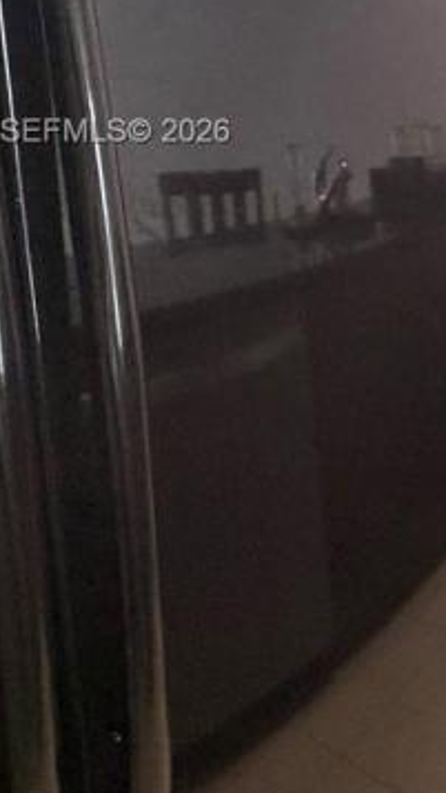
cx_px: 881
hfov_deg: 18.9
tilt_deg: -3.2
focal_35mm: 41
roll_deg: +1.3
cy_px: 133
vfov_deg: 46.2
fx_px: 861
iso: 320
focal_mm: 2.22
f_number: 2.2
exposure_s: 1/67
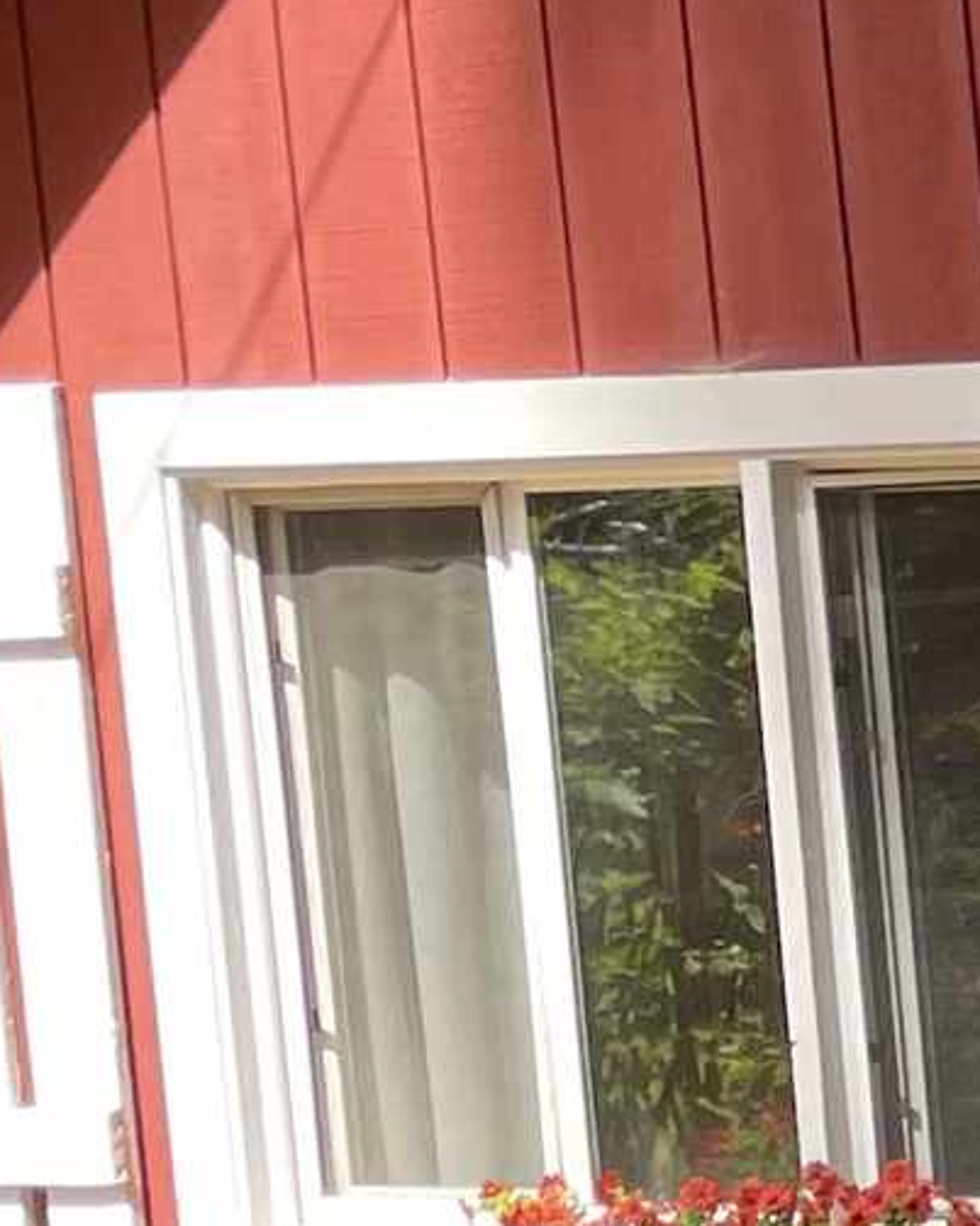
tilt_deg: -4.4
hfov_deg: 8.0
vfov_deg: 12.4
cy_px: 458
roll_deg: +4.0
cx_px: 3293
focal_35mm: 155
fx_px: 5623
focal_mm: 4.2
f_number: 1.6
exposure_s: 1/463
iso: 32
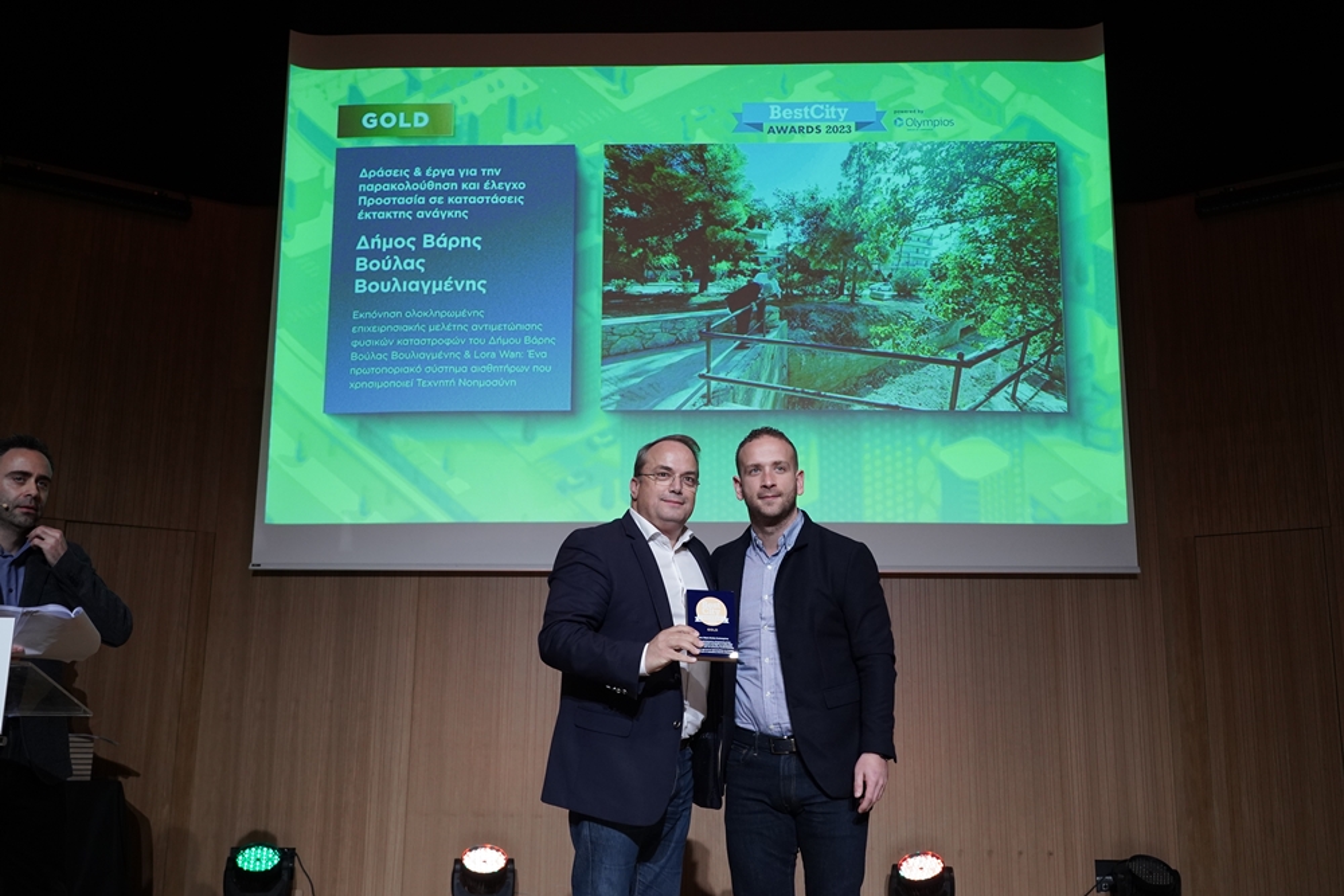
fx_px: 1269
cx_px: 672
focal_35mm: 34
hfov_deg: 55.8
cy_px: 448
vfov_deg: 38.9
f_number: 5.6
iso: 2500
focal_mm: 34
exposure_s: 1/200
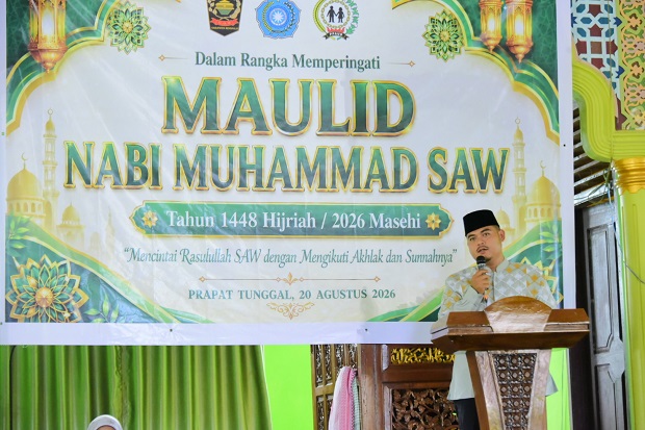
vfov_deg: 11.8
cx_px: 322
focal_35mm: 116
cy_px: 215
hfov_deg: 17.6
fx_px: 2078
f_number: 5.6
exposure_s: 1/200
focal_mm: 116
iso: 8000
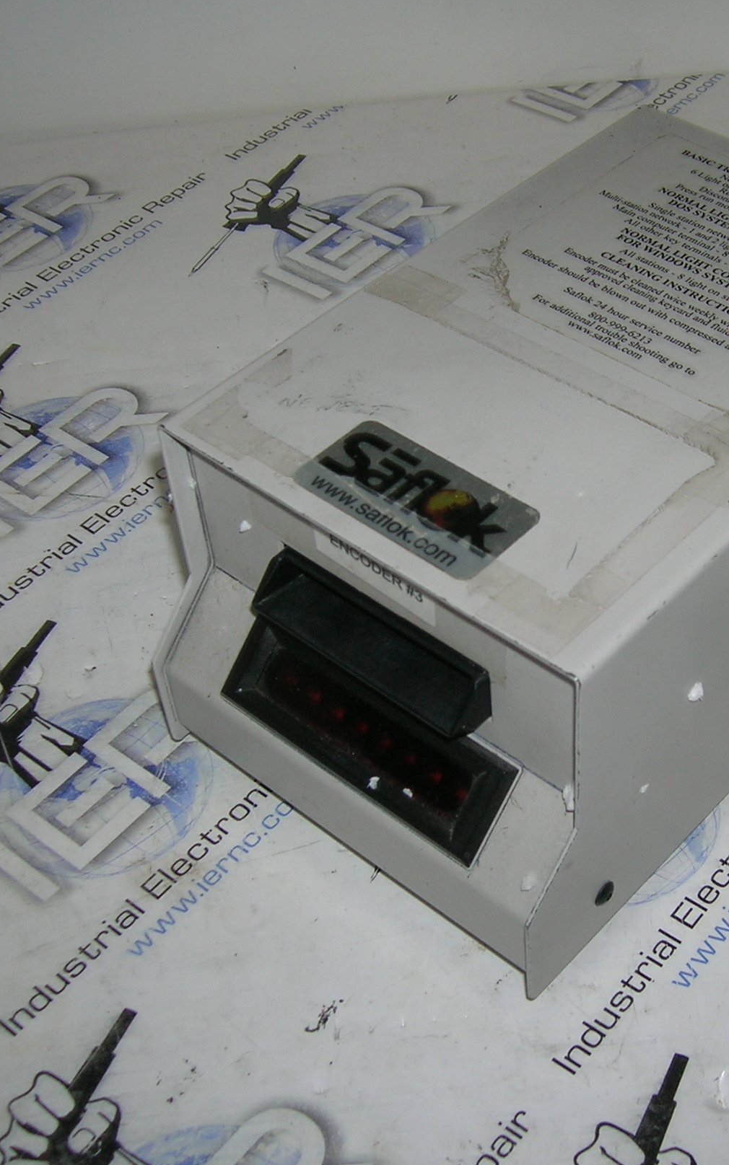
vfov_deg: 39.6
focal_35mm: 51
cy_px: 586
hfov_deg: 25.0
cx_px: 566
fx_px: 1620
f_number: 2.9
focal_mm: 5.7
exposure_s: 1/60.1
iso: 50
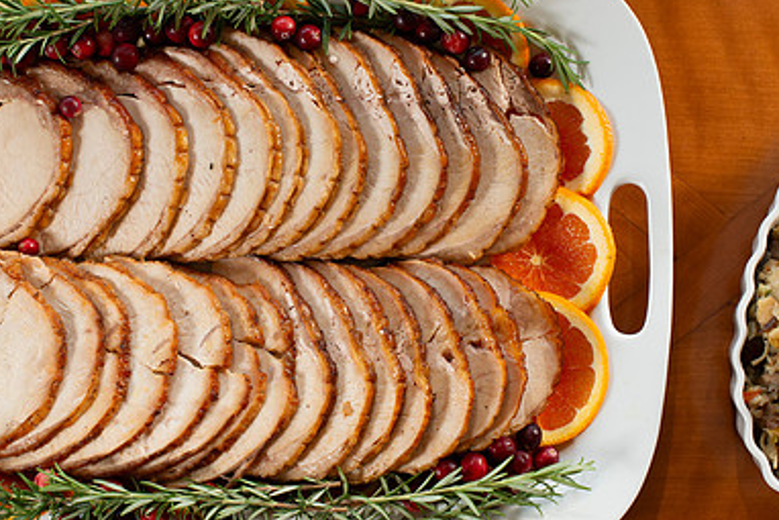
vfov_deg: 18.0
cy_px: 254
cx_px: 334
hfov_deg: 26.6
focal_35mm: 76
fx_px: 1645
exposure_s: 1/100
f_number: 5.6
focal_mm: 50
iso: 250
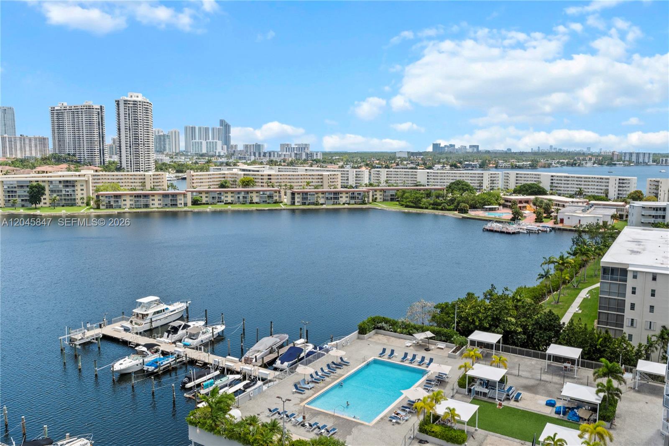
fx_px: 557
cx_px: 334
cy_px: 223
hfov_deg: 61.9
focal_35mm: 30
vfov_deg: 43.6
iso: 400
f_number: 8
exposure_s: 1/500
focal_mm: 20
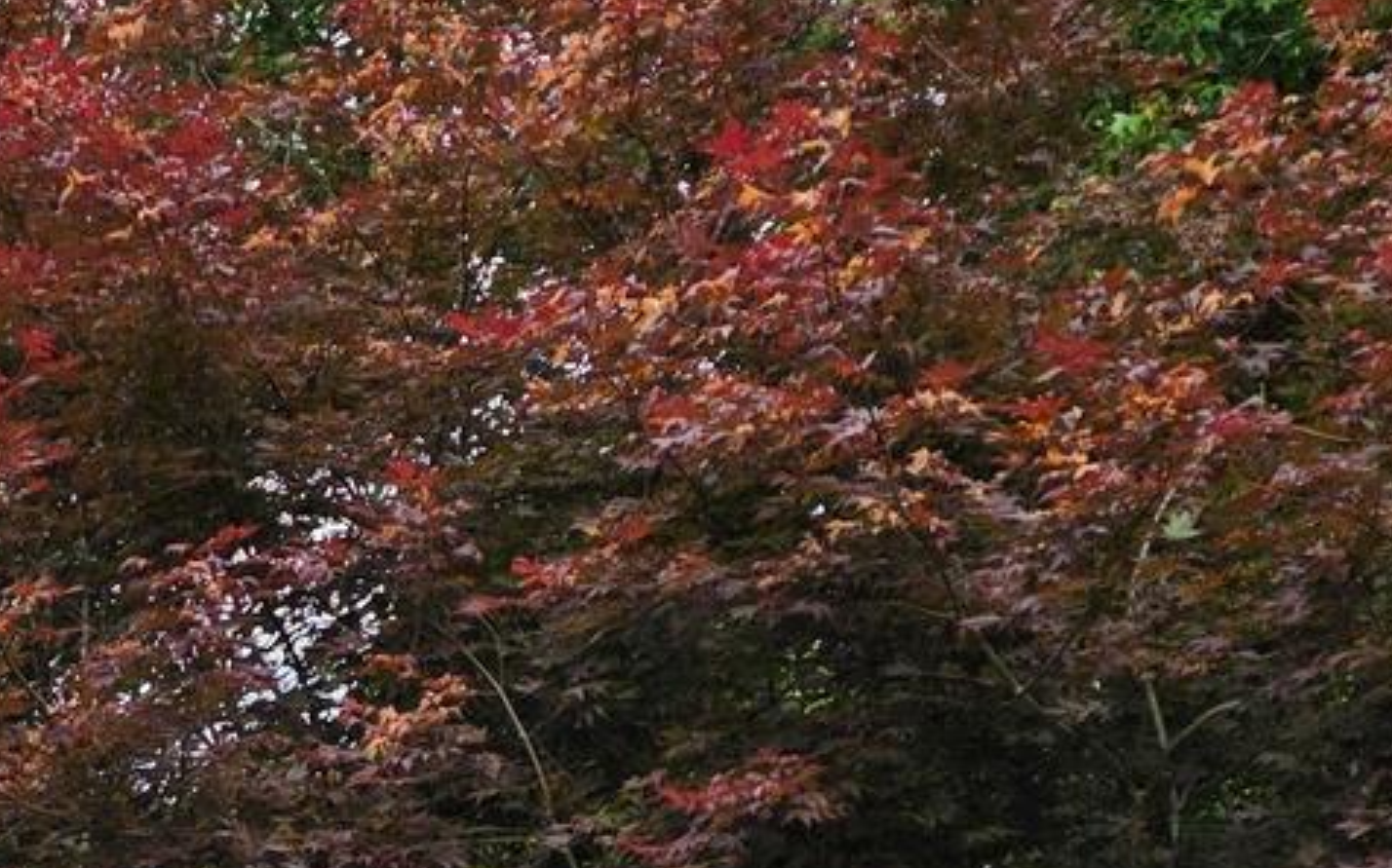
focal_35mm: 105
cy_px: 1847
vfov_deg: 11.1
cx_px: 196
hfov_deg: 19.5
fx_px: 3981
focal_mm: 6.3
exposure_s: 1/180
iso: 25
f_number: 1.7
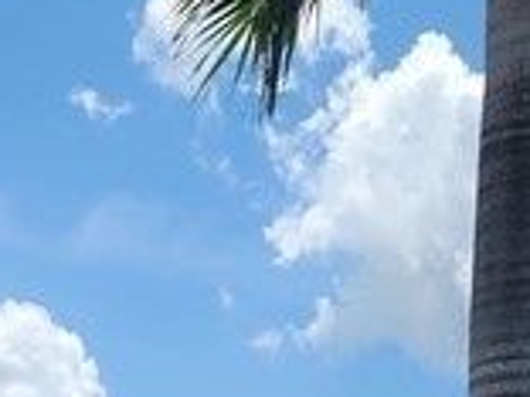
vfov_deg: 9.1
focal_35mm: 151
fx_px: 2312
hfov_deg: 12.9
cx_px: -37
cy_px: 879
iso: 12
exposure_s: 1/1318
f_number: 1.8
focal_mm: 6.4
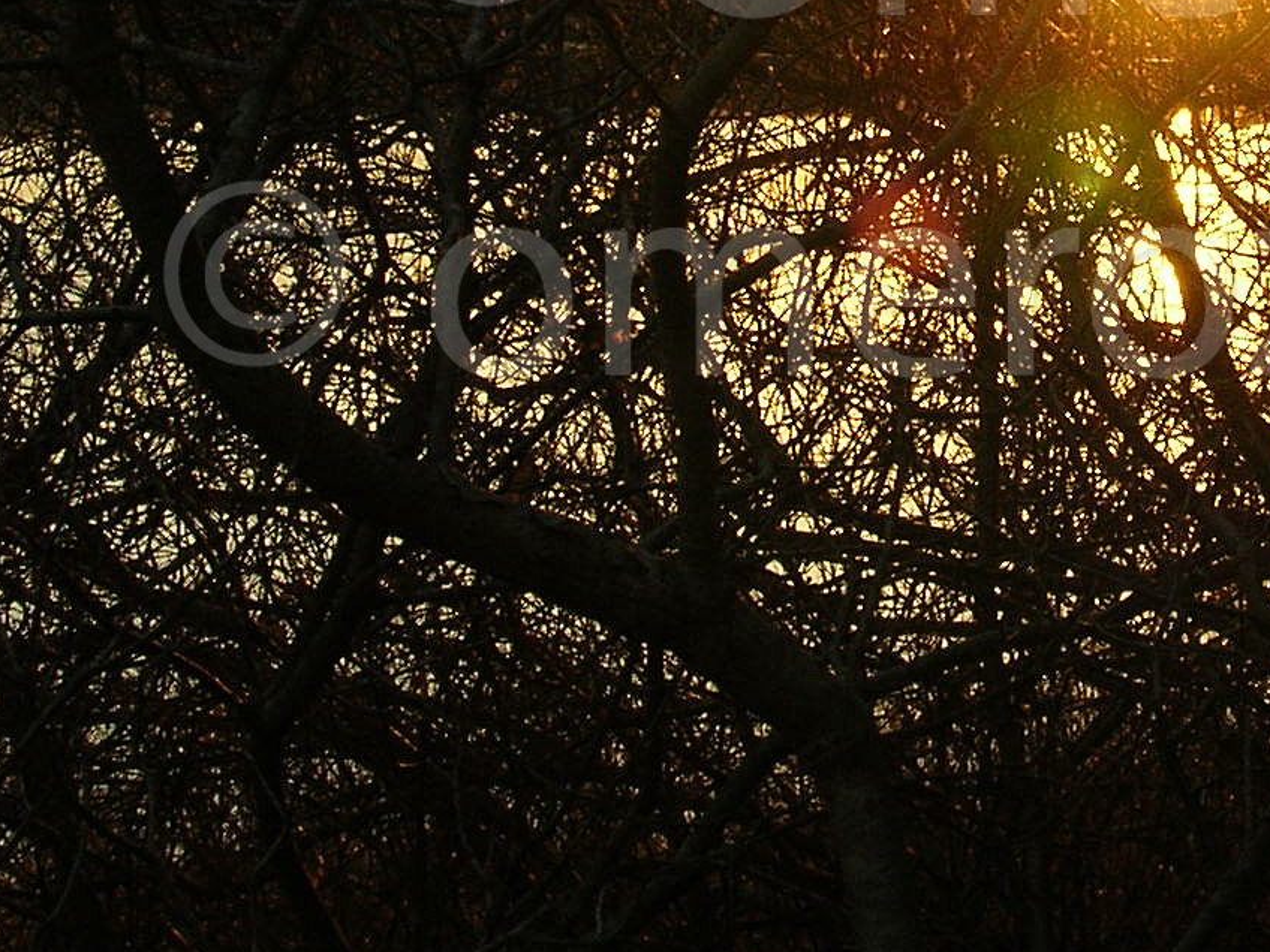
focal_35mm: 97
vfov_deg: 15.0
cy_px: 46
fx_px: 3559
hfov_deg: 19.8
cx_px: 1179
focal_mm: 6
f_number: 3.7
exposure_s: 1/150
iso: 50
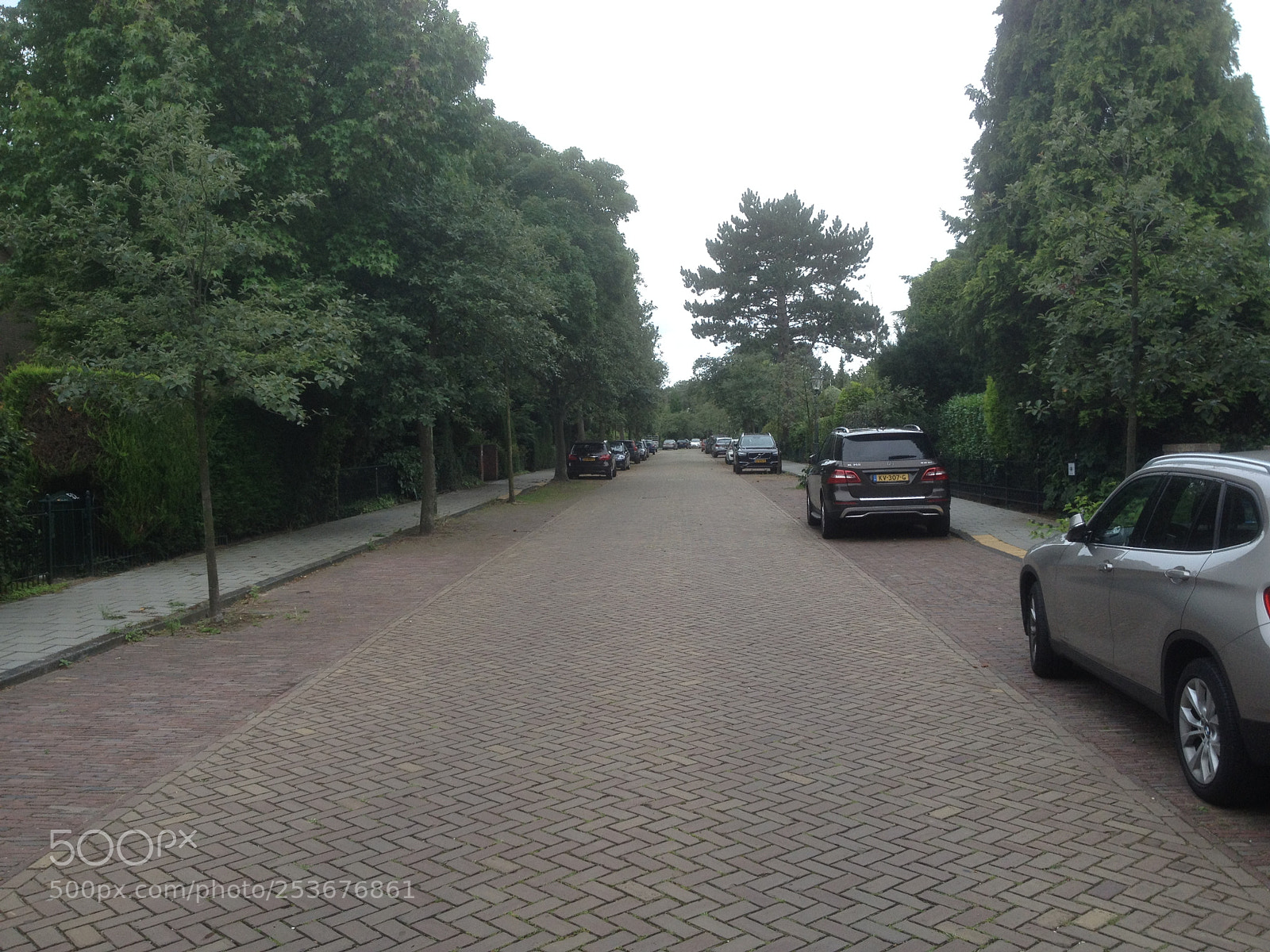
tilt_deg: -2.3
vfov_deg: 40.7
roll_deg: +0.4
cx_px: 635
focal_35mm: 35
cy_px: 476
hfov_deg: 52.6
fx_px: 1284
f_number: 2.4
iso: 50
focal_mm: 4.28
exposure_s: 1/356
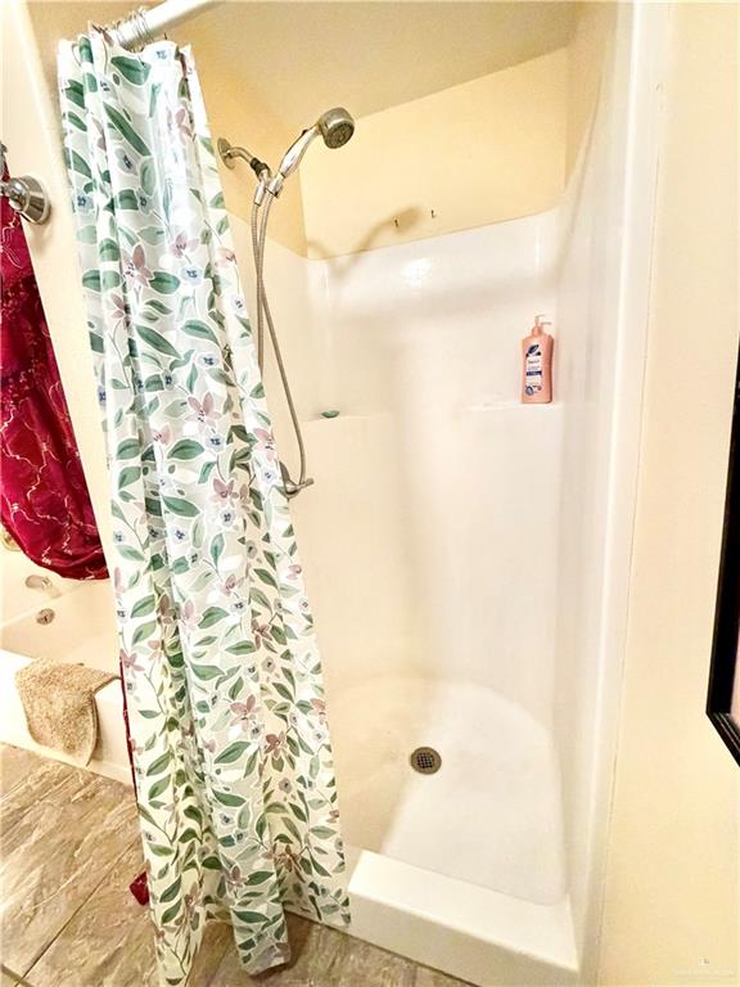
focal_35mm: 14
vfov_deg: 102.1
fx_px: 399
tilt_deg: -13.1
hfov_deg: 85.7
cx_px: 370
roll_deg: +4.5
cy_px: 494
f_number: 2.2
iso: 1000
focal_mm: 2.22
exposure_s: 1/40
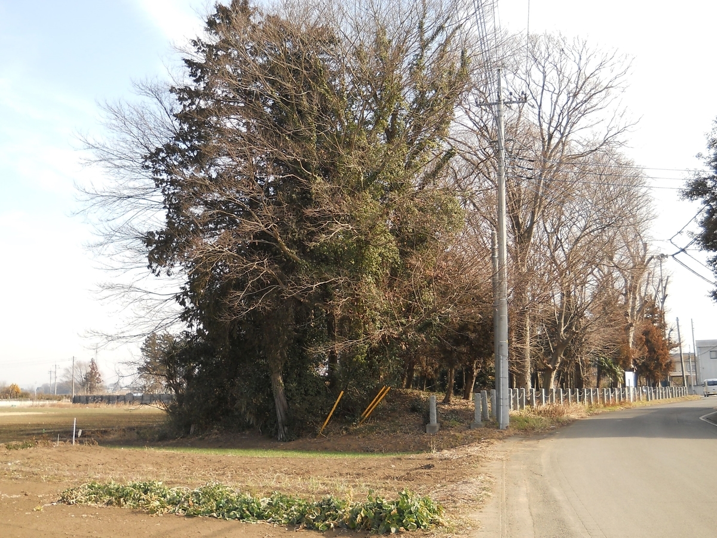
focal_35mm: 41
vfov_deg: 35.1
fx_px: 849
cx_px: 358
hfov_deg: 45.8
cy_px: 269
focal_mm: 6.72
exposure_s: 1/320
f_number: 3.1
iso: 80
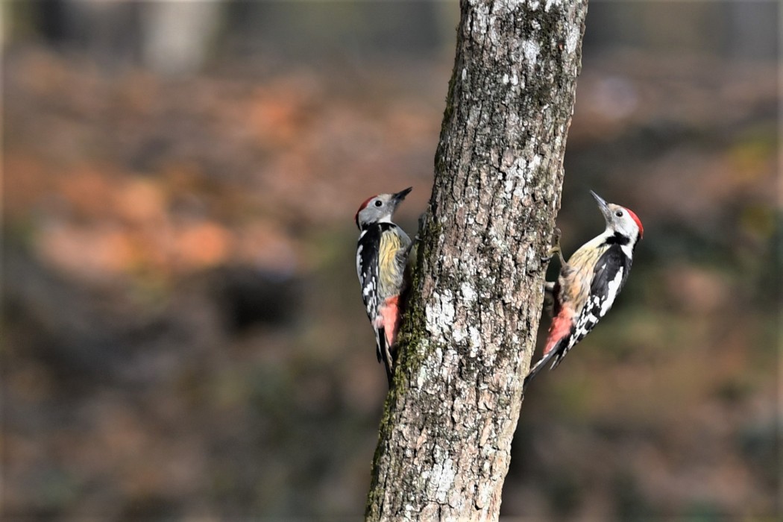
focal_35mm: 450
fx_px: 9787
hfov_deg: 4.6
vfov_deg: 3.1
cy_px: 261
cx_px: 392
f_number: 4
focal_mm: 300
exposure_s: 1/500
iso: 250
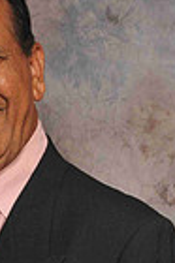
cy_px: 302
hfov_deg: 5.9
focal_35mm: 232
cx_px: -16
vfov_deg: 8.8
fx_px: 1696
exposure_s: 1/200
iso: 200
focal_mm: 48
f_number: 5.6
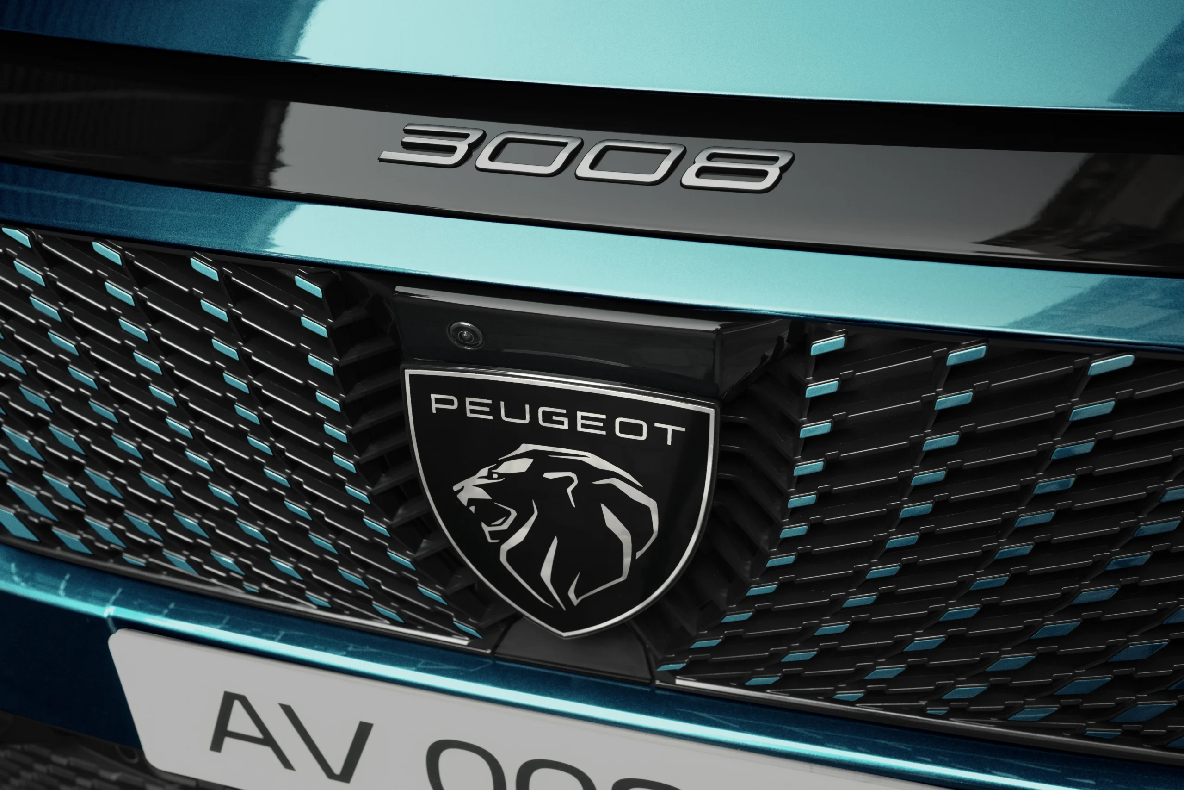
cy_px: 395
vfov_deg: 37.9
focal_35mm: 35
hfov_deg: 54.4
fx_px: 1151
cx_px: 592
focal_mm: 35
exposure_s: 1/60
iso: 640
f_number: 6.3
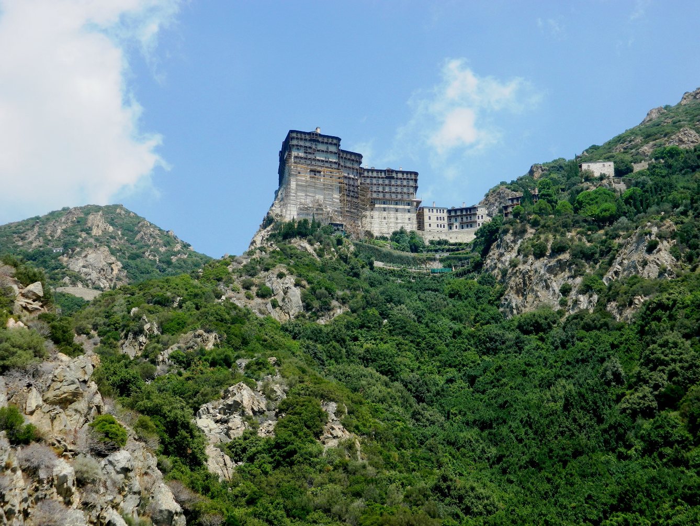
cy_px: 263
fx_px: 1416
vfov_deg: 21.0
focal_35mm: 70
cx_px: 350
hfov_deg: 27.8
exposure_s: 1/500
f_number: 4
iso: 80
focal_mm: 12.6
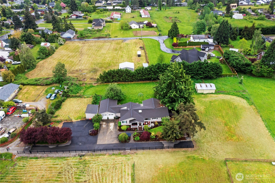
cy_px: 92
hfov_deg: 65.5
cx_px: 138
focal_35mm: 28
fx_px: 214
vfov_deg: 46.4
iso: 400
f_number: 5.6
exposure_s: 1/200
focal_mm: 10.26
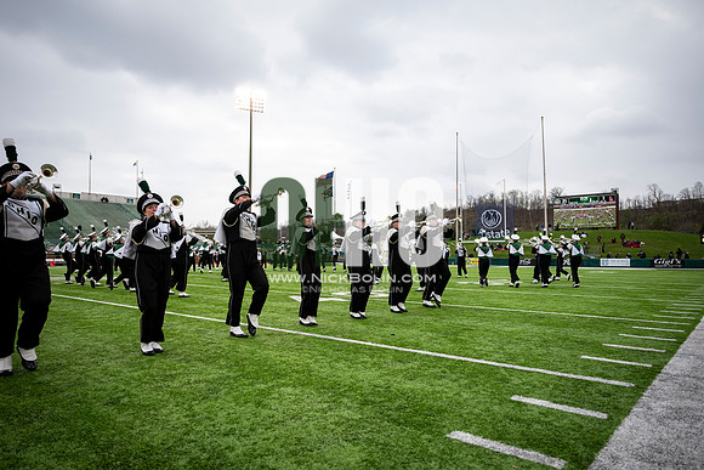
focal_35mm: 24
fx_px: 469
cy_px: 235
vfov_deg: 53.2
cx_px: 352
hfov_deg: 73.7
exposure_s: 1/500
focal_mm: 24
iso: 160
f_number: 2.8
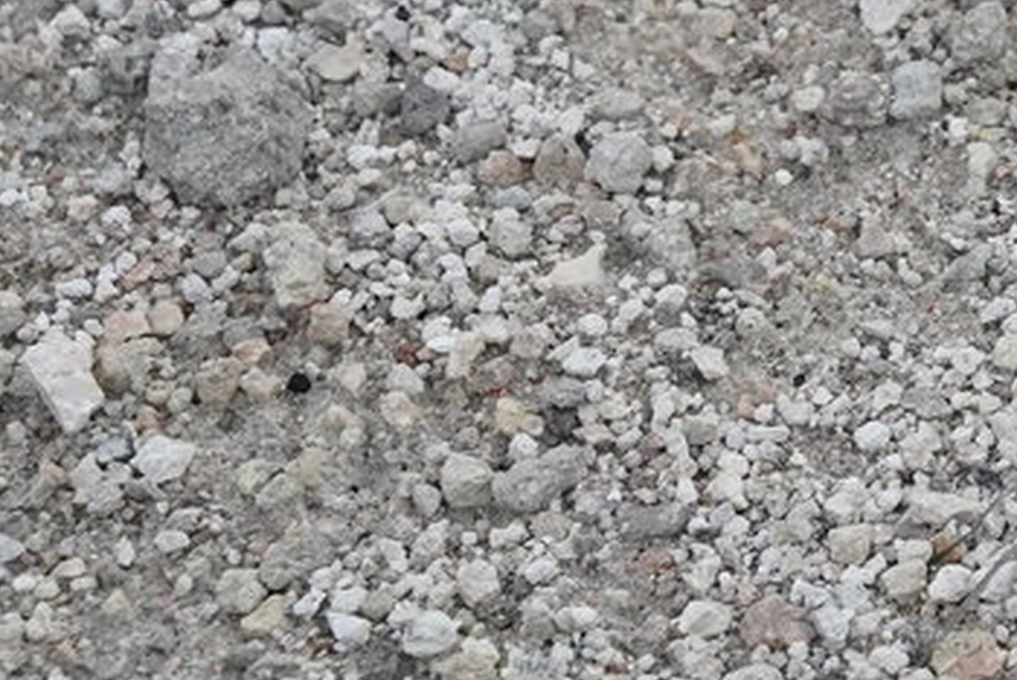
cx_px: 2784
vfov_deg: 5.2
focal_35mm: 257
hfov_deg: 7.3
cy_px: -808
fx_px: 7264
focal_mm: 46.9
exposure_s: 1/2000
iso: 1250
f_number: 5.6
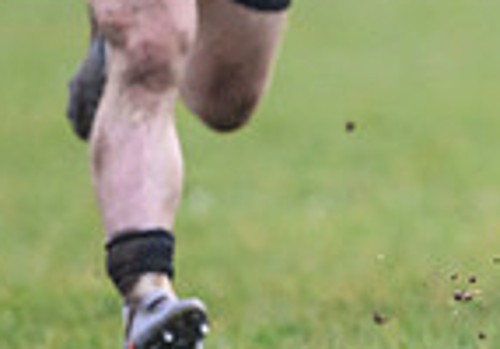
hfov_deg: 1.1
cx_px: 820
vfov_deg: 0.8
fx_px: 25832
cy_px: -36
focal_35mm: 1832
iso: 3200
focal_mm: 400
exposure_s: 1/2000
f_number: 3.5
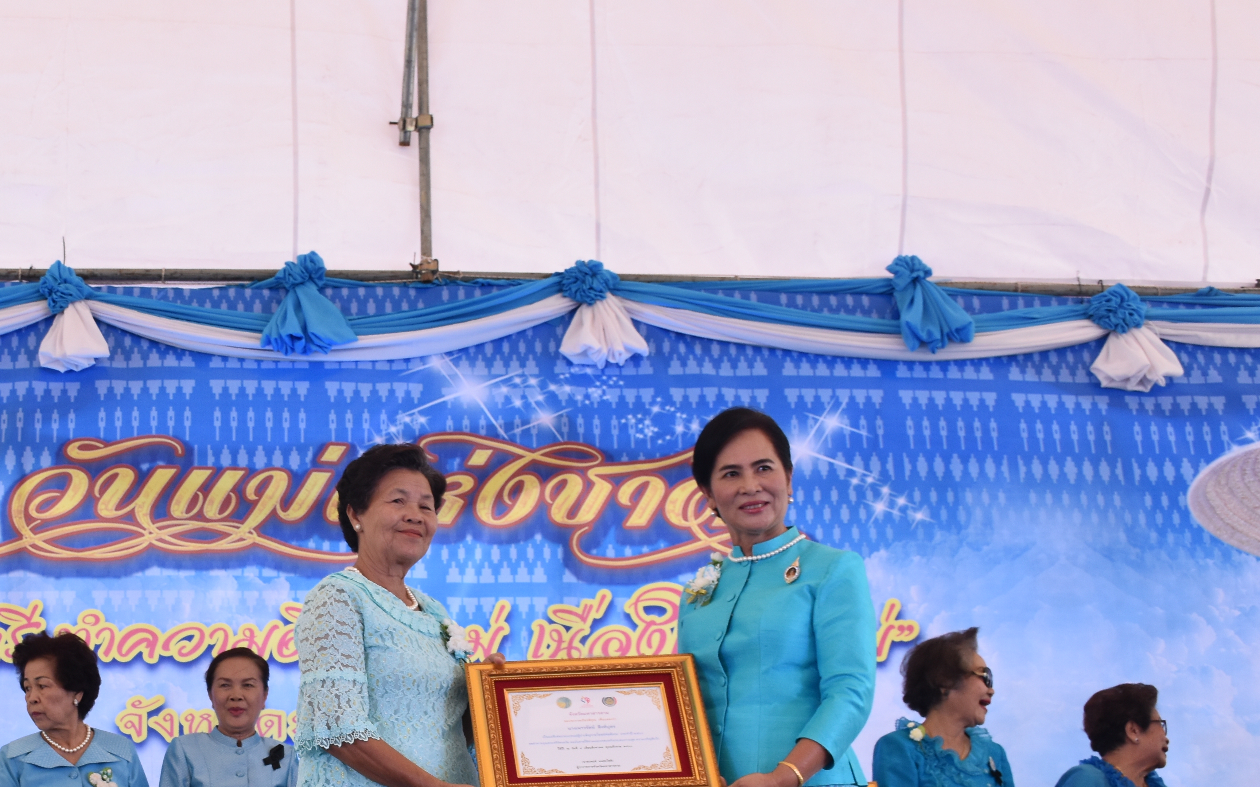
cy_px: 614
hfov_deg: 29.0
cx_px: 221
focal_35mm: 69
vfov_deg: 18.7
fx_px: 2369
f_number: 7.1
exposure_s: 1/200
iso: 400
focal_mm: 26
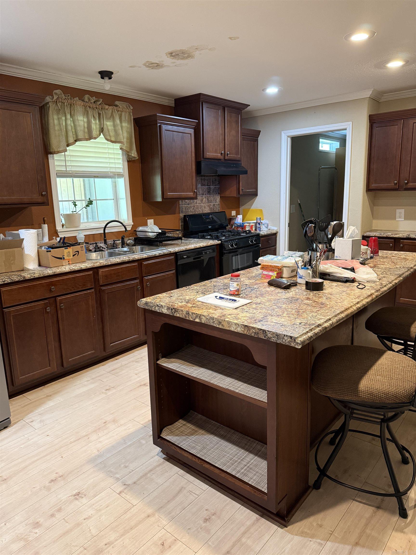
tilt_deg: -11.9
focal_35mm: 24
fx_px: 385
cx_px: 208
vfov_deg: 71.6
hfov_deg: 56.8
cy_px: 278
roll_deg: +1.4
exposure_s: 1/60
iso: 320
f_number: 1.78
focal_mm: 6.76
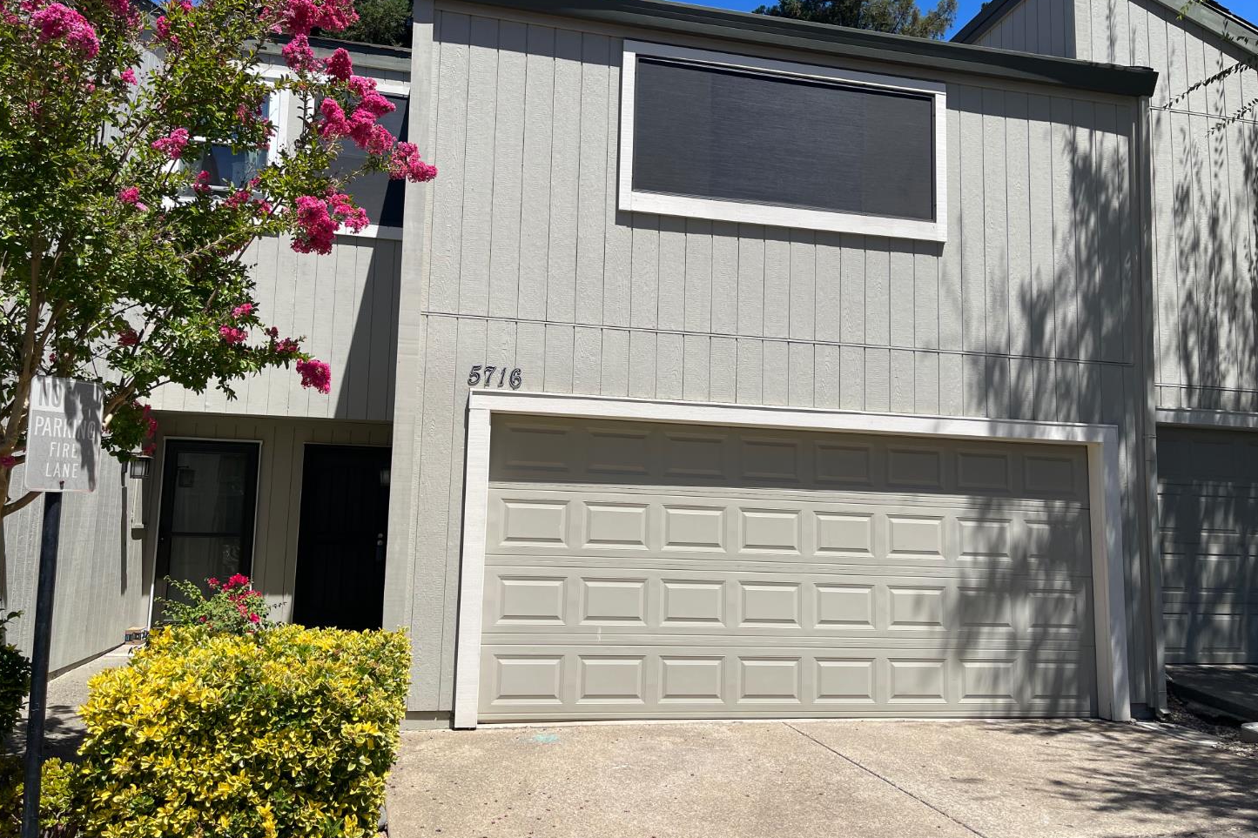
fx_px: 943
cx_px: 642
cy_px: 422
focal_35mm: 27
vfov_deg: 47.9
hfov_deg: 67.4
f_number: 1.6
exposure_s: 1/3559
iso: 32
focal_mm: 5.1
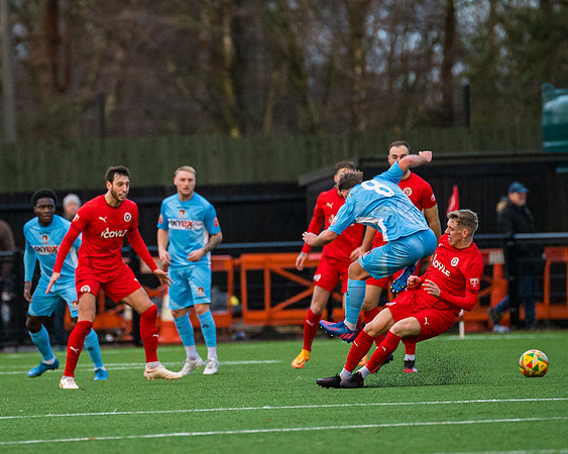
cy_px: 182
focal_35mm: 660
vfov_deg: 2.3
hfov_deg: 2.9
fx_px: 11097
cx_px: 182
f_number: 2.8
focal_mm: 300
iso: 1600
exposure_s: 1/1600
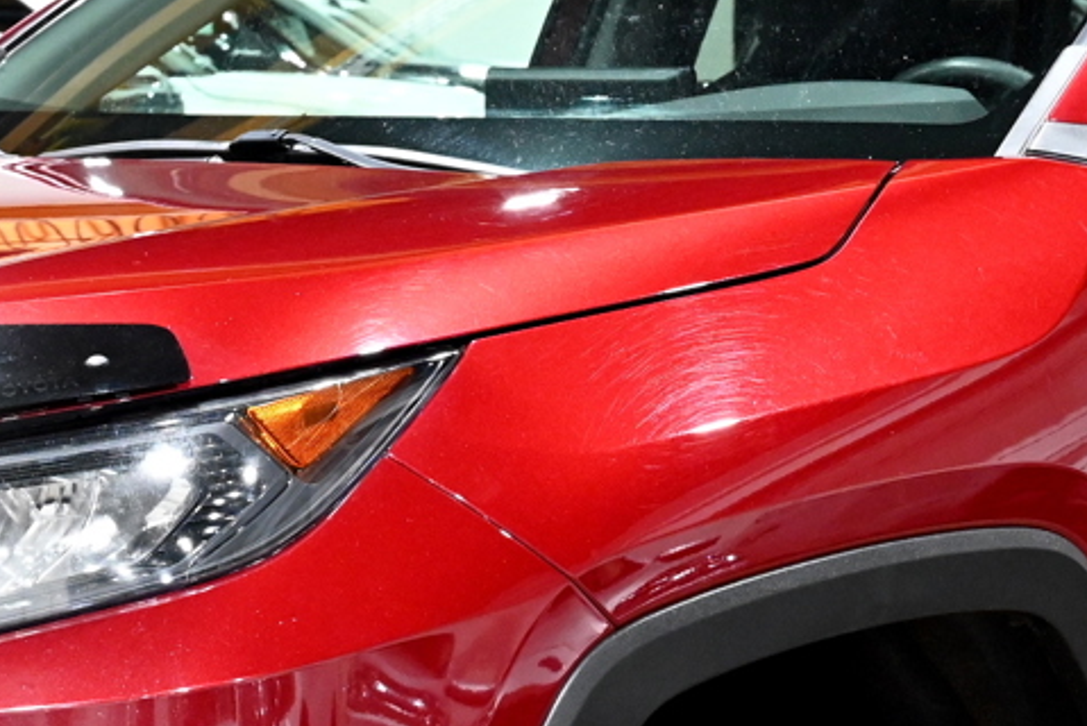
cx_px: 522
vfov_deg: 10.9
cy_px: 742
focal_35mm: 125
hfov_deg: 16.4
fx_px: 3776
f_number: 7.1
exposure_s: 1/40
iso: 4000
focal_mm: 37
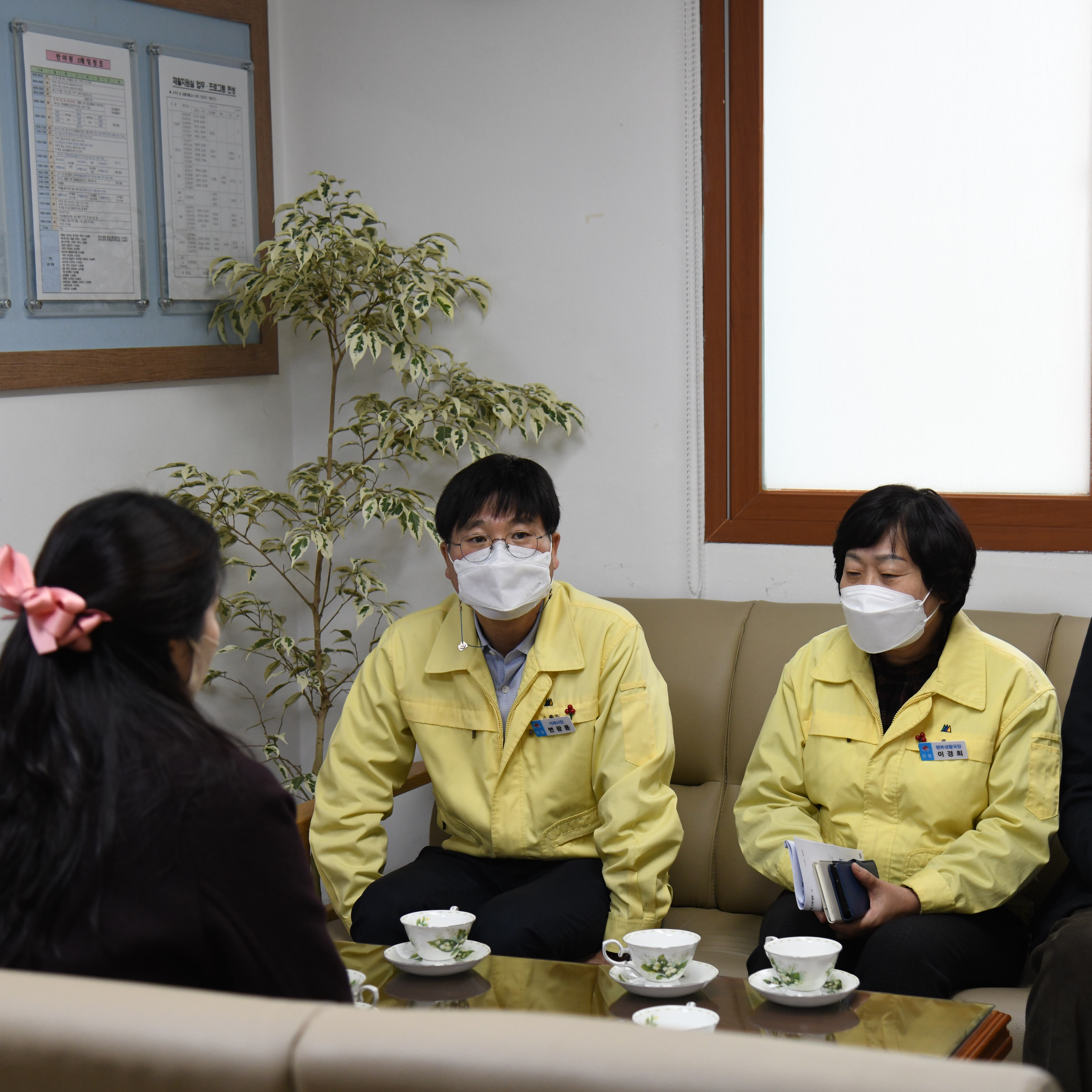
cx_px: 655
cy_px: 548
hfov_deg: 25.7
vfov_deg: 25.7
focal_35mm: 67
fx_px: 2391
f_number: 4
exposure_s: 1/250
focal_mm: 52
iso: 1250
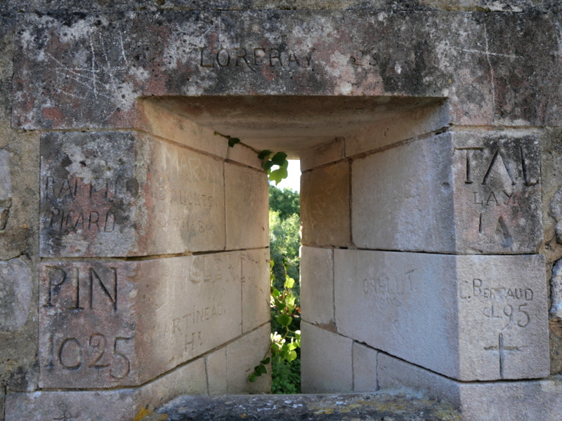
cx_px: 281
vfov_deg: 56.8
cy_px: 210
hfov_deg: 71.6
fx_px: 390
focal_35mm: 24
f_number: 5
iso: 200
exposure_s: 1/250
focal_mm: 12
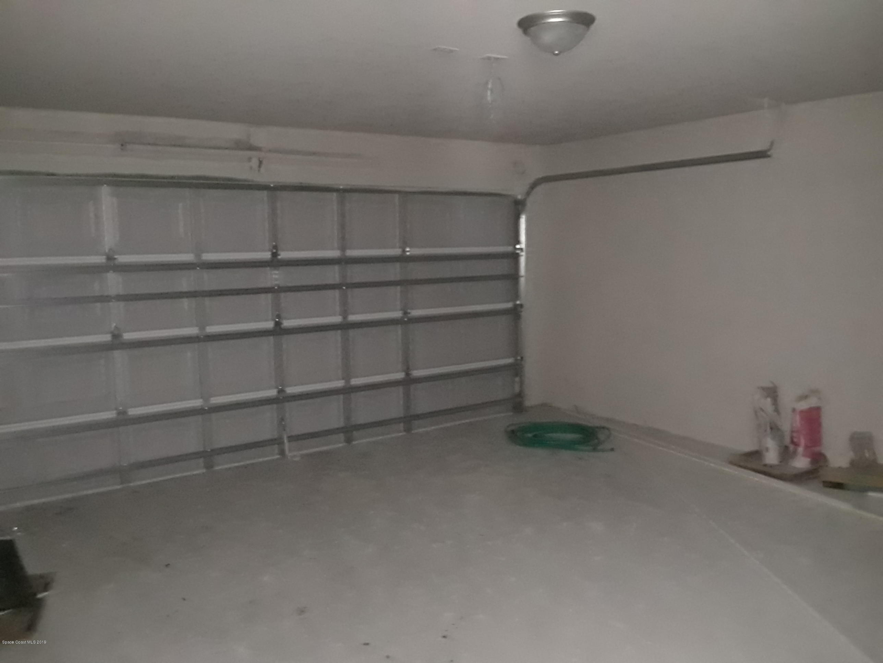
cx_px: 442
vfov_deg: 46.8
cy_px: 332
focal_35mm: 30
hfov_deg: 60.0
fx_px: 765
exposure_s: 1/15
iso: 800
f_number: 1.9
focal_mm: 2.47
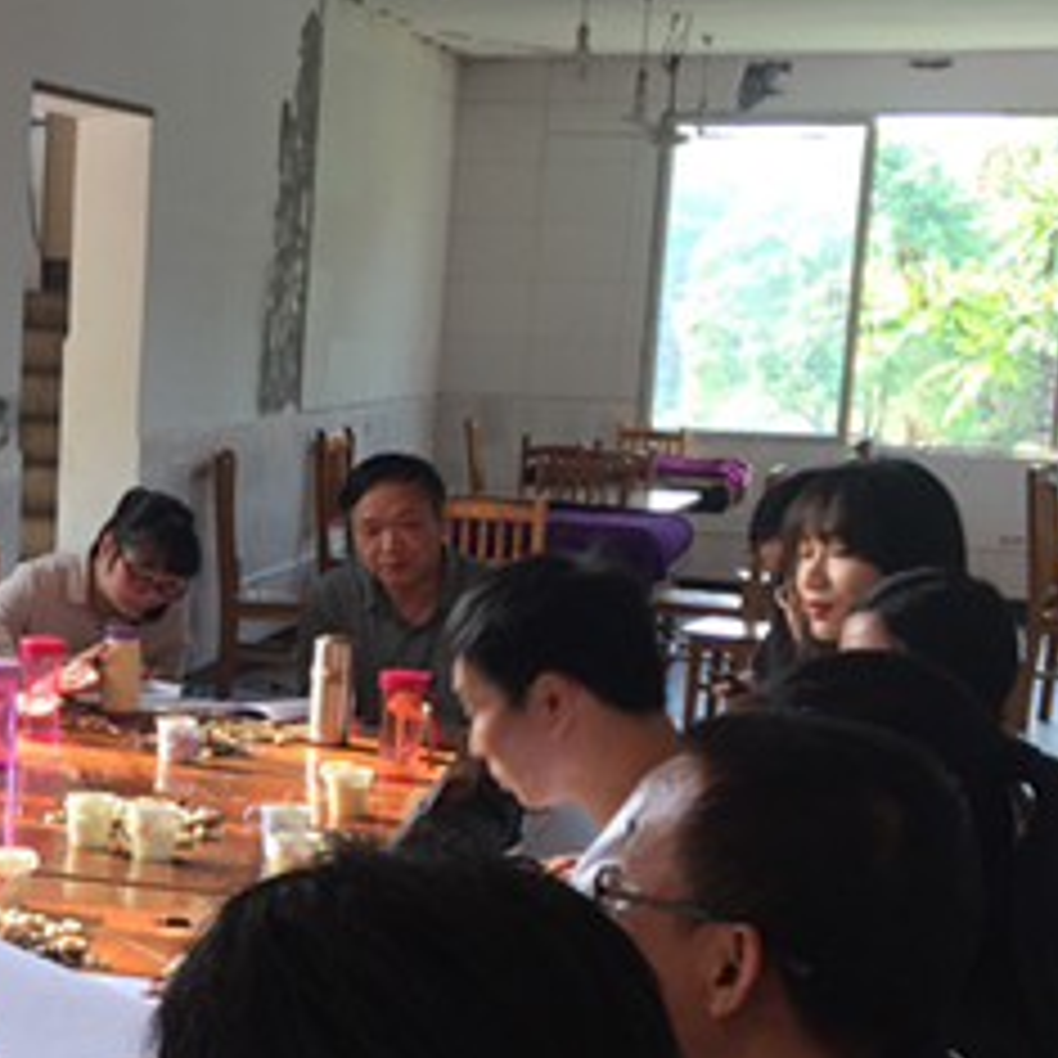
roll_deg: -3.1
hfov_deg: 22.9
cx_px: -113
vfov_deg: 24.2
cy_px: 732
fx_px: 2455
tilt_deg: -8.4
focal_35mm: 71
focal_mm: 4.15
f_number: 2.2
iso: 32
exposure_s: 1/50
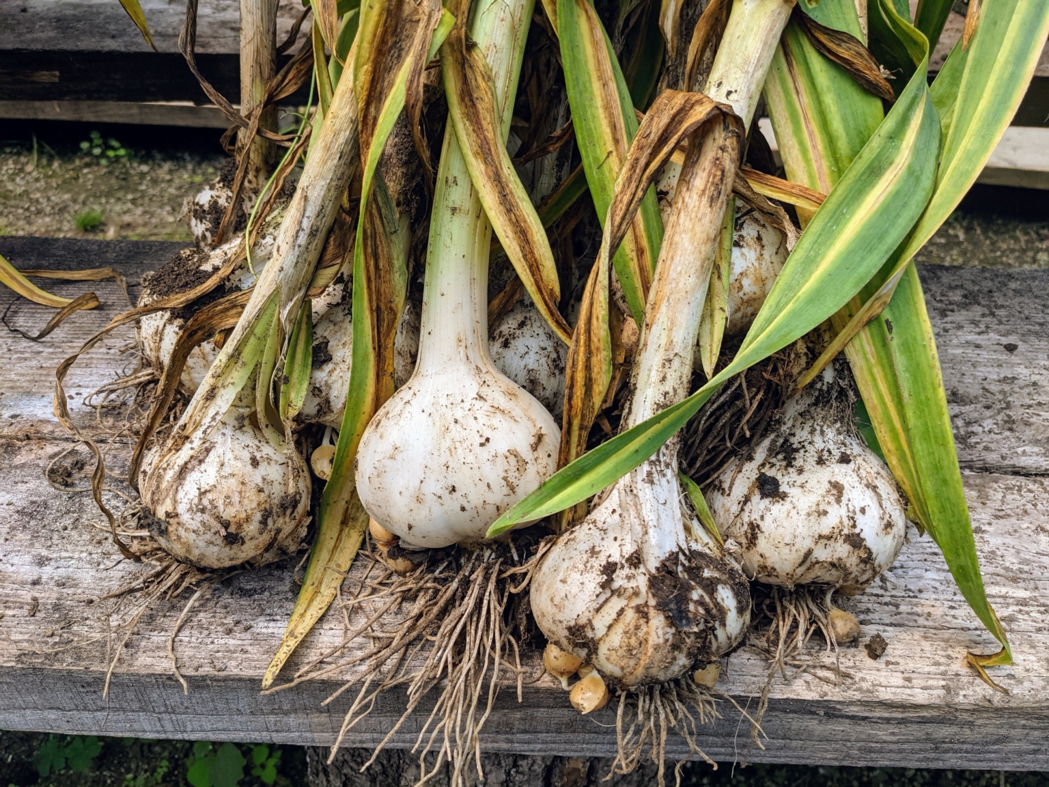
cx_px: 524
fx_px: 818
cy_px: 394
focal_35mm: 27
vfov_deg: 51.4
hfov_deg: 65.3
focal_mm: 4.38
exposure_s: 1/2924
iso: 62
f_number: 1.73
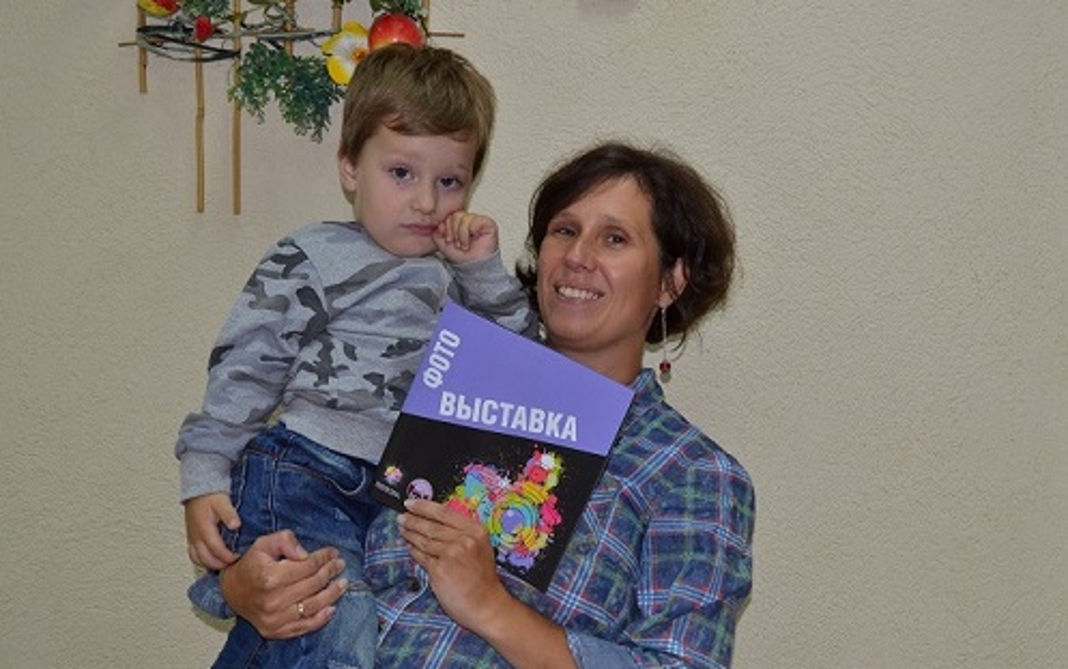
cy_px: 342
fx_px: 1252
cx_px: 533
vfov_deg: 29.9
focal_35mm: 43
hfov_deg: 46.2
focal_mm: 28
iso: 400
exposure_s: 1/60
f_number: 4
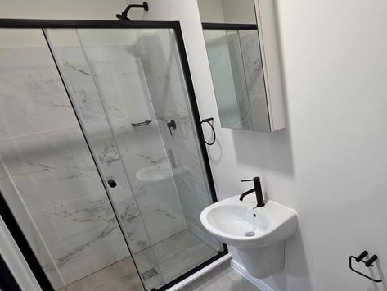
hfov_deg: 72.8
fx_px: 246
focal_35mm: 22
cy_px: 180
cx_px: 273
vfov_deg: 60.4
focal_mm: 2.2
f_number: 1.9
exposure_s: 1/100
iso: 250
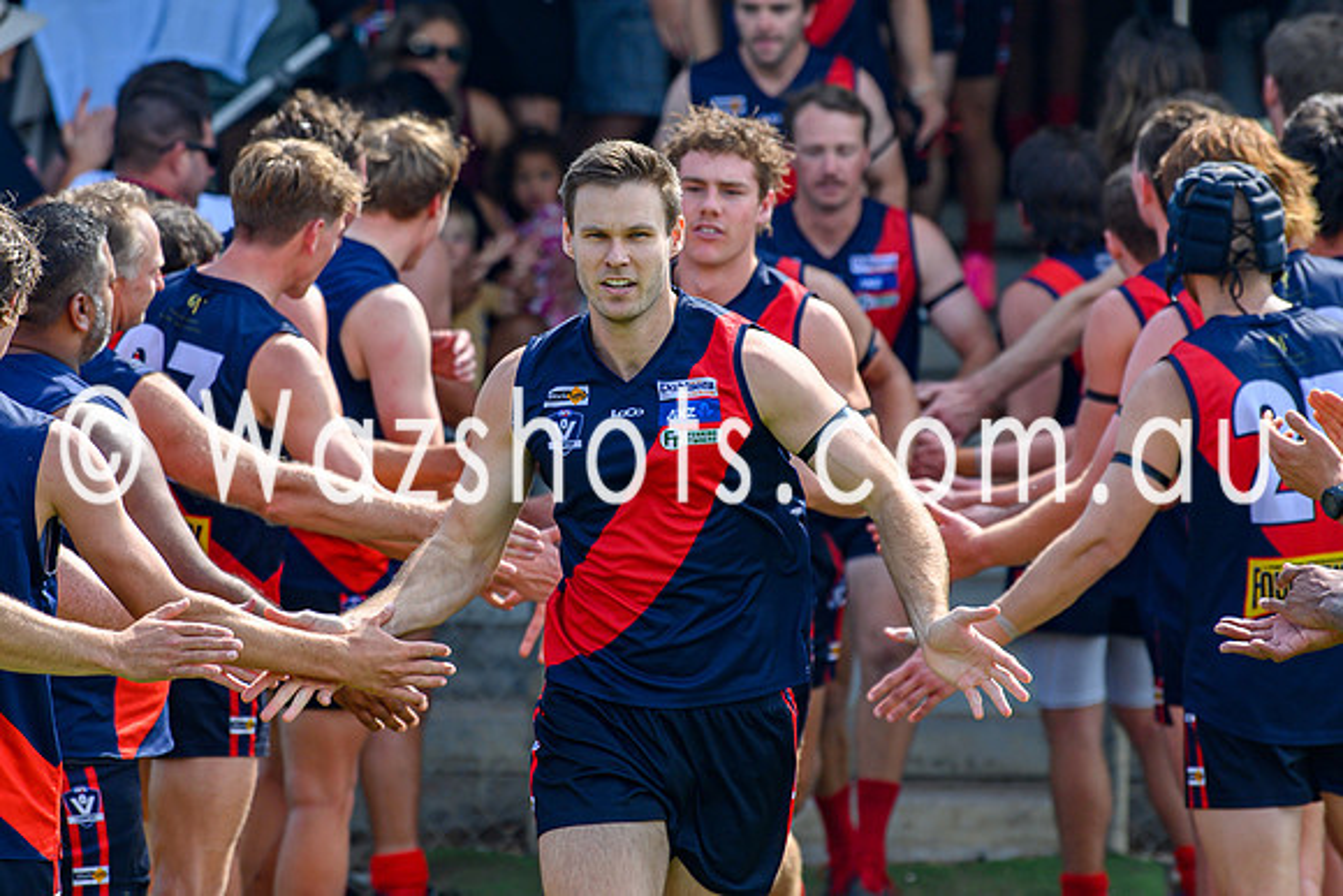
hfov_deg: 6.2
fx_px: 12382
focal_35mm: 332
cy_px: 322
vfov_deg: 4.1
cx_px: 581
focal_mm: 200
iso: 450
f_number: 4
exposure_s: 1/2000
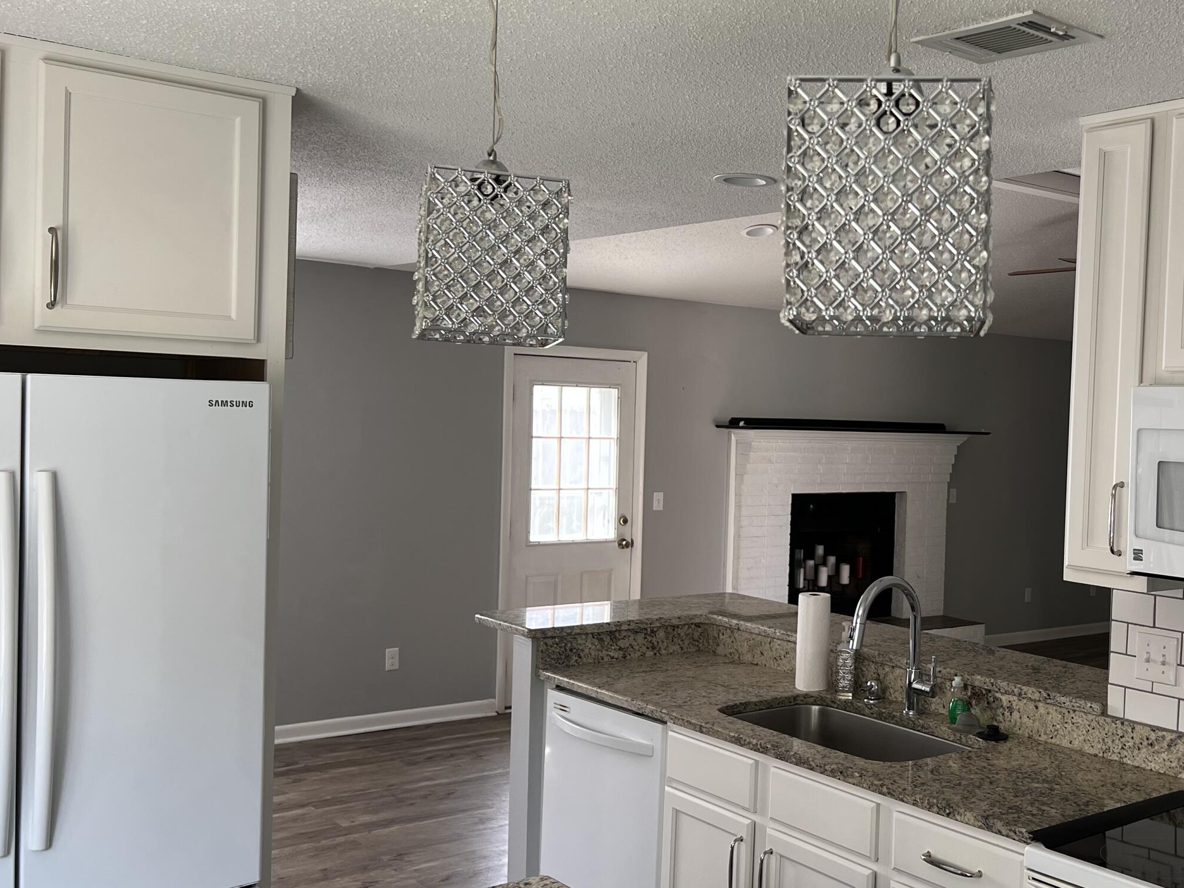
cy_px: 465
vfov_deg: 36.8
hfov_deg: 46.6
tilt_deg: -2.2
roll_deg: -1.5
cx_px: 844
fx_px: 1334
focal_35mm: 39
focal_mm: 5.7
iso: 80
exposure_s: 1/121
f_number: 1.5
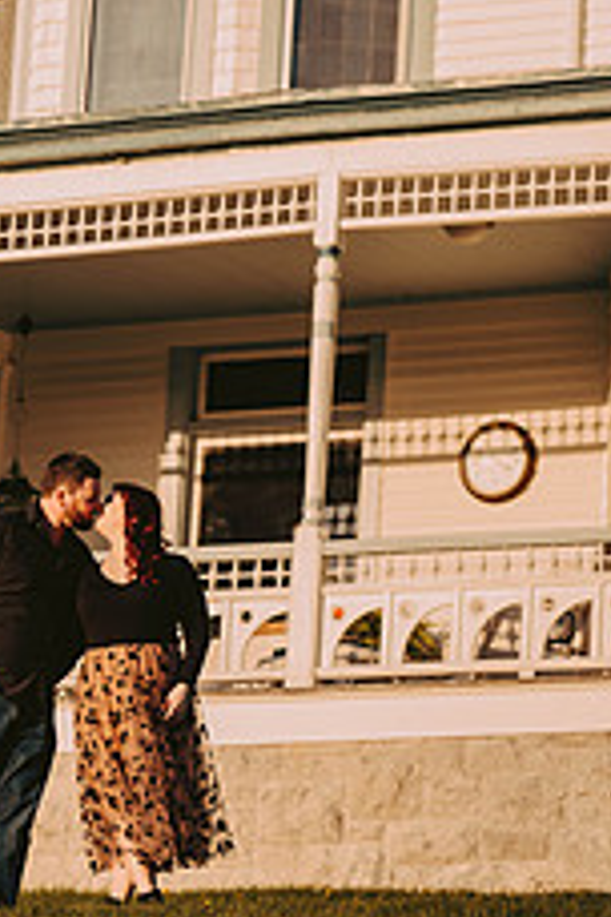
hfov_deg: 5.3
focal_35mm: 257
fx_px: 6542
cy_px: 189
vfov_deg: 8.0
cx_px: 28
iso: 250
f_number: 2.8
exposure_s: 1/1250
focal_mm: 130
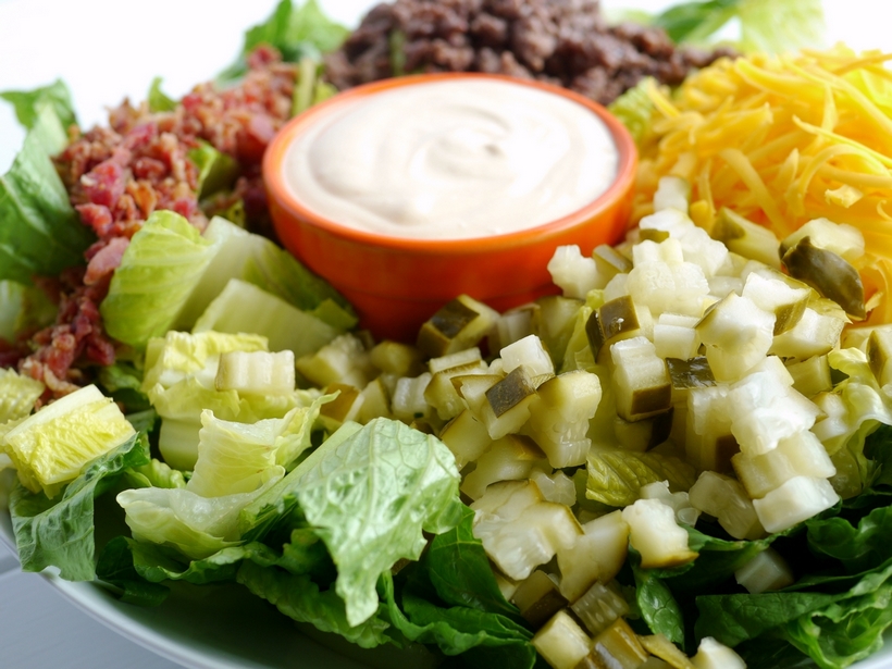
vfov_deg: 29.1
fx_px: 1288
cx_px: 446
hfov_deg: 38.2
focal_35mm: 50
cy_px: 334
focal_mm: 25
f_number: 3.5
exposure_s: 1/125
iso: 100
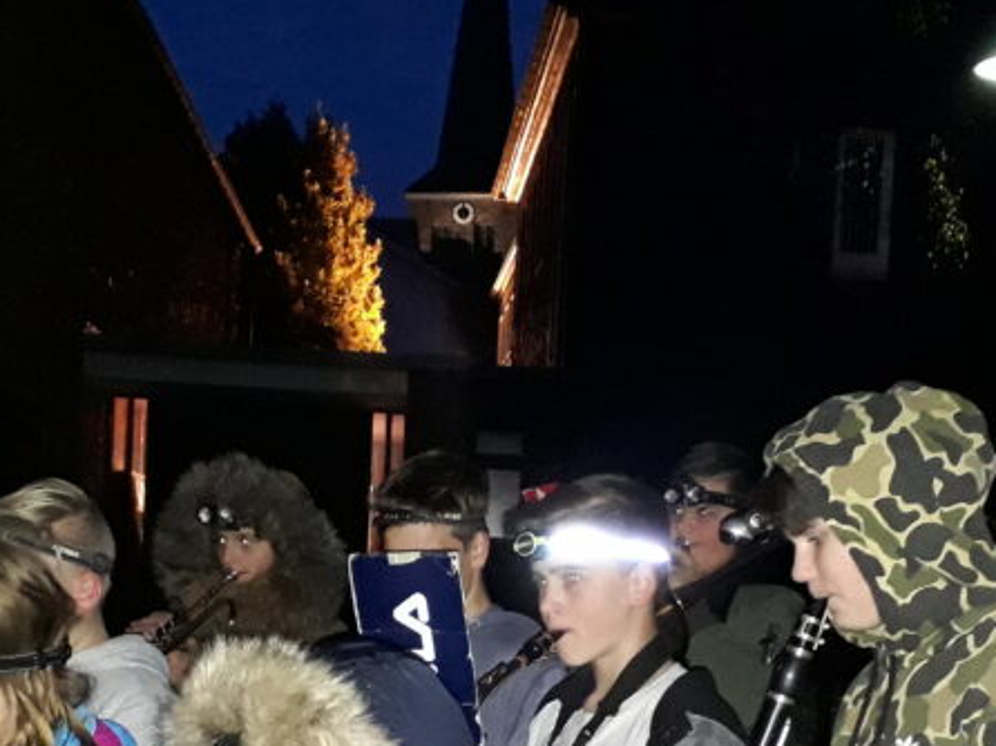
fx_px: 1783
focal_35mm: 62
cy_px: 652
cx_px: 534
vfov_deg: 23.1
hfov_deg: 31.2
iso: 640
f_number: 1.9
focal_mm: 3.6
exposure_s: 1/17
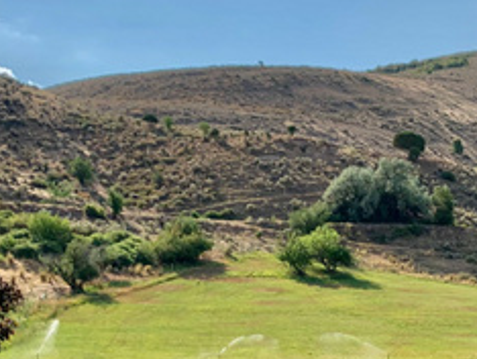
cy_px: 353
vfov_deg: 20.2
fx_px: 979
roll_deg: +0.0
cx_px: 404
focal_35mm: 71
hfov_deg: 26.7
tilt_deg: -1.1
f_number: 1.8
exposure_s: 1/2994
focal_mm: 4.25
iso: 25
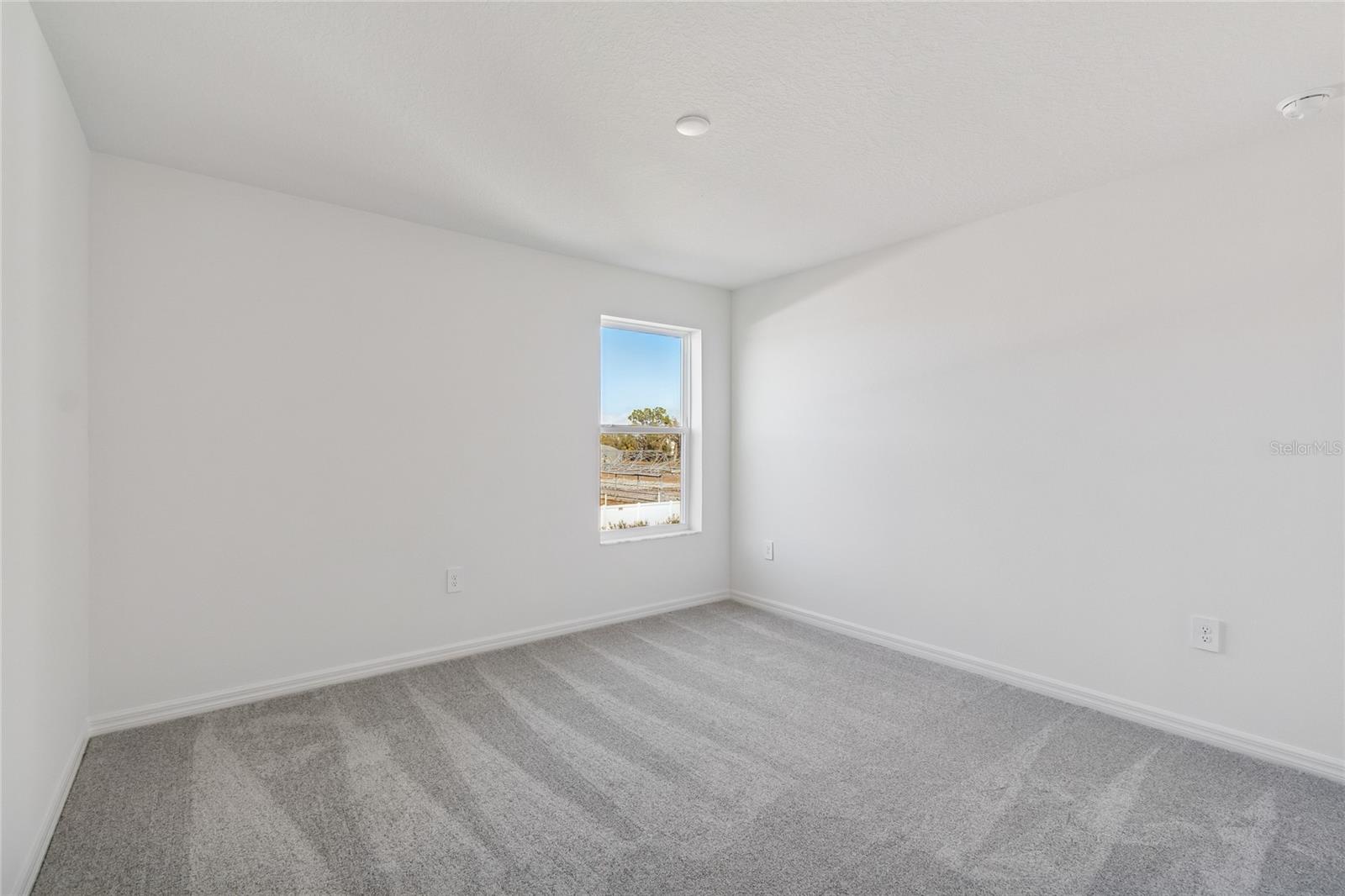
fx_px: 560
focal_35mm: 15
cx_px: 672
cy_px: 448
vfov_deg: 77.3
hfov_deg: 100.4
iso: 100
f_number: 7.1
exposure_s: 1/80
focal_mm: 10
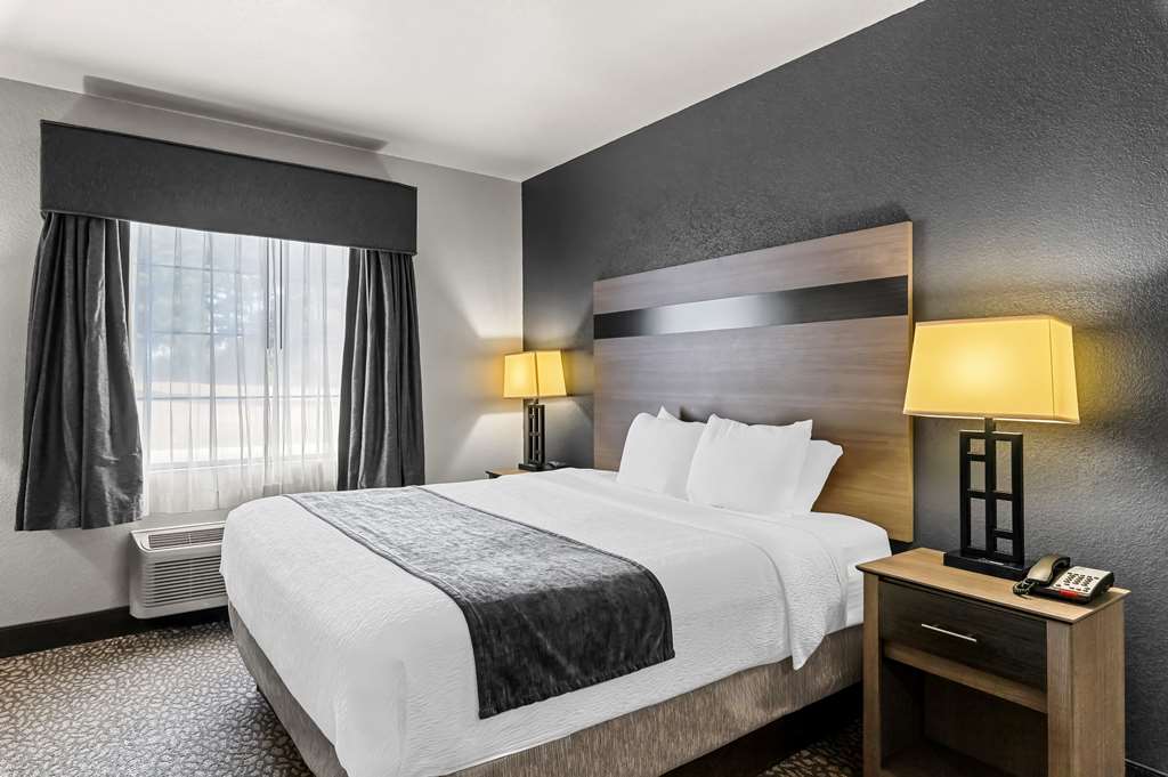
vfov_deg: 61.8
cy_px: 388
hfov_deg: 84.0
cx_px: 584
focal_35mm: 20
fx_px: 648
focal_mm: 20
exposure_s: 1/20
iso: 400
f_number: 8
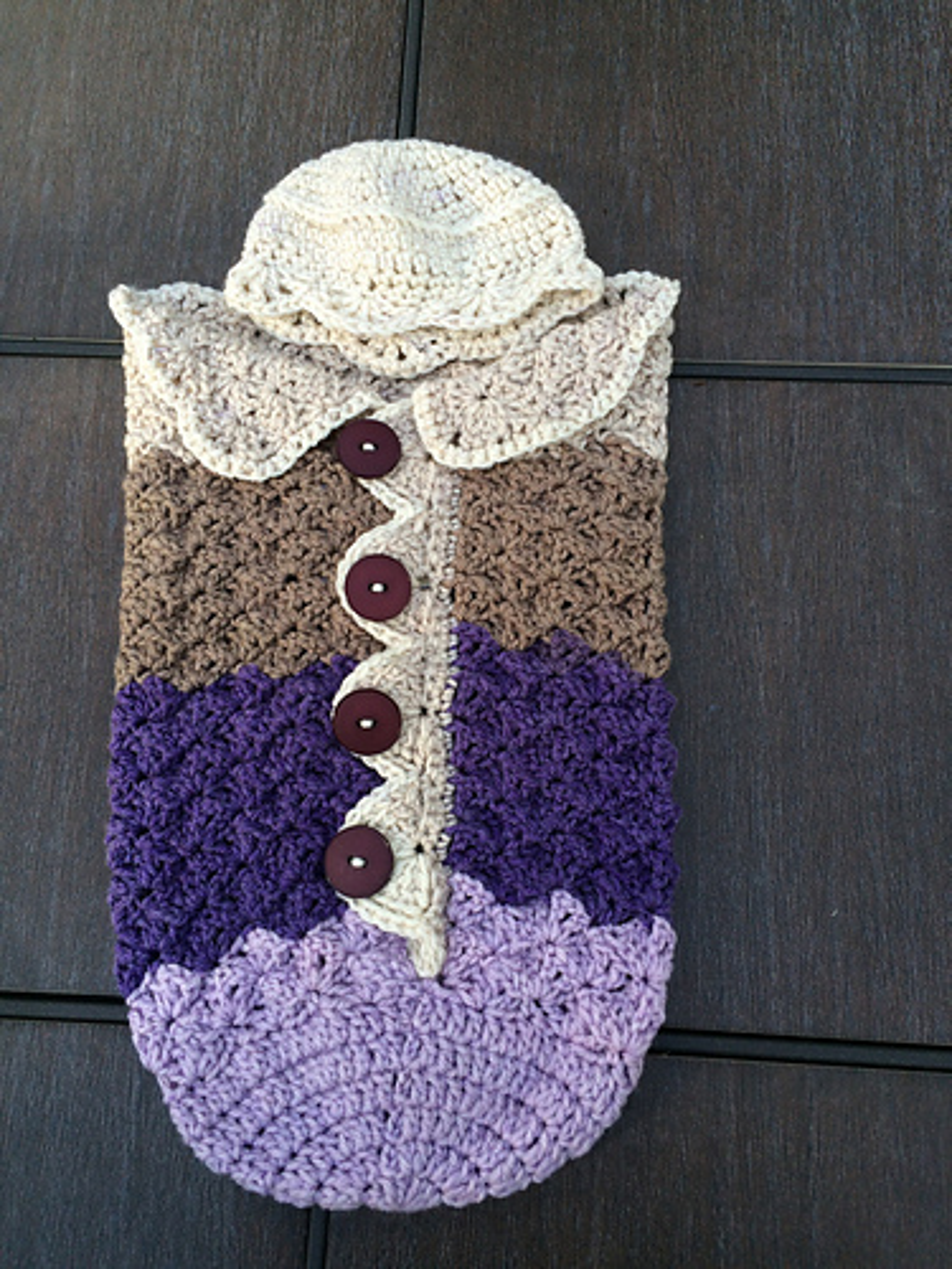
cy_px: 634
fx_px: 1063
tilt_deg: -75.7
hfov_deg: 48.2
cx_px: 476
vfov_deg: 61.7
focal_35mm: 29
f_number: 2.2
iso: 64
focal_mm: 4.15
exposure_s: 1/120
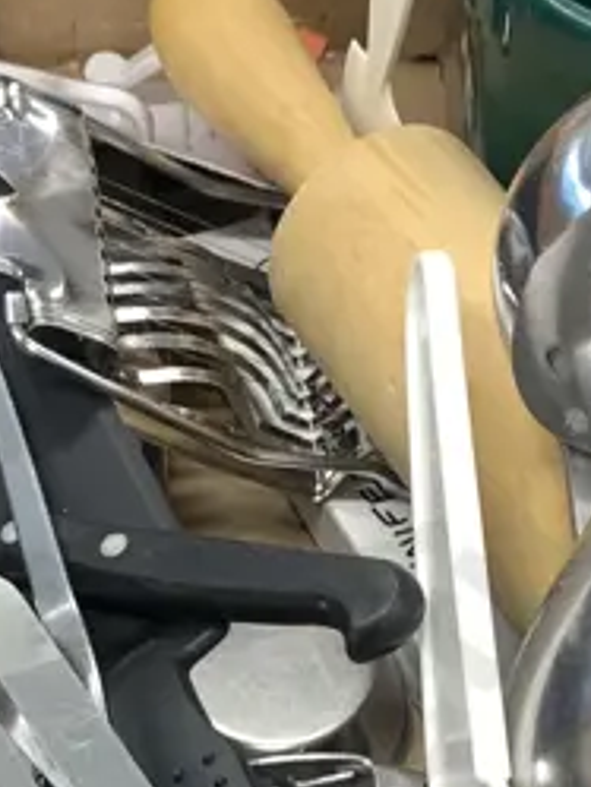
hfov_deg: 13.8
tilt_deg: -63.6
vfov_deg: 17.1
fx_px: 2434
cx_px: 145
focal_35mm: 107
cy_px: 1065
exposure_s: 1/50
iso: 80
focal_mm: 4.25
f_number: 1.8
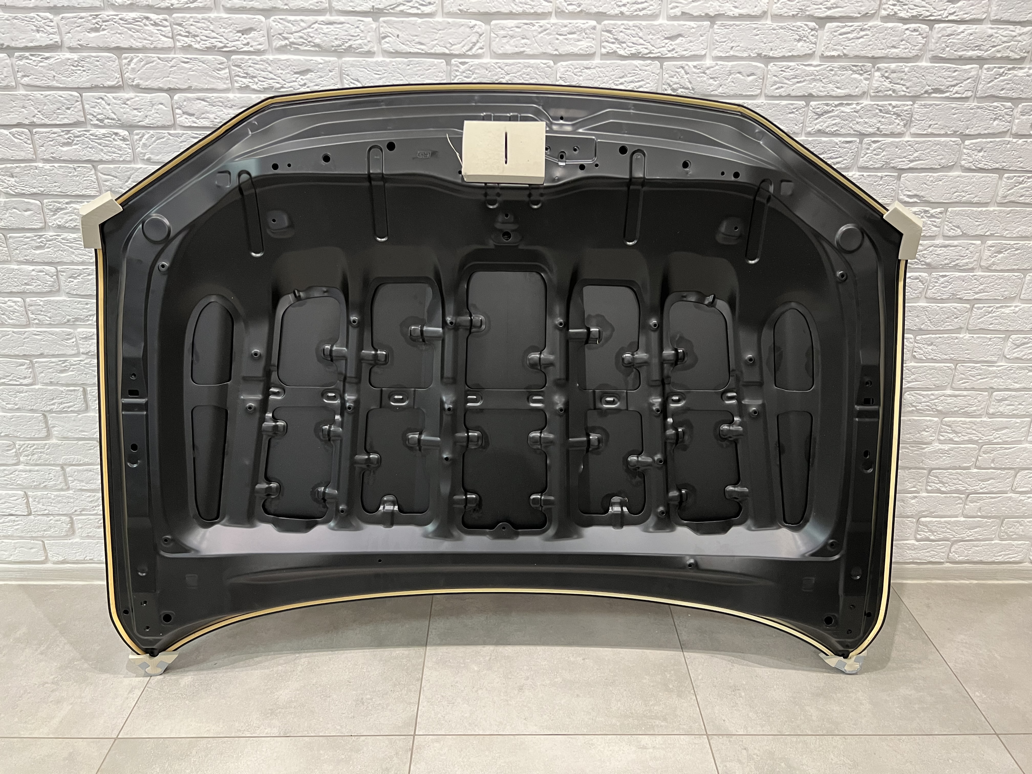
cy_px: 387
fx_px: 775
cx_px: 516
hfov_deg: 67.3
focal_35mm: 26
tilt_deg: -24.5
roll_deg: -0.3
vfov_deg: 53.1
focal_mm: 5.7
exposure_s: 1/50
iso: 320
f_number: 1.5
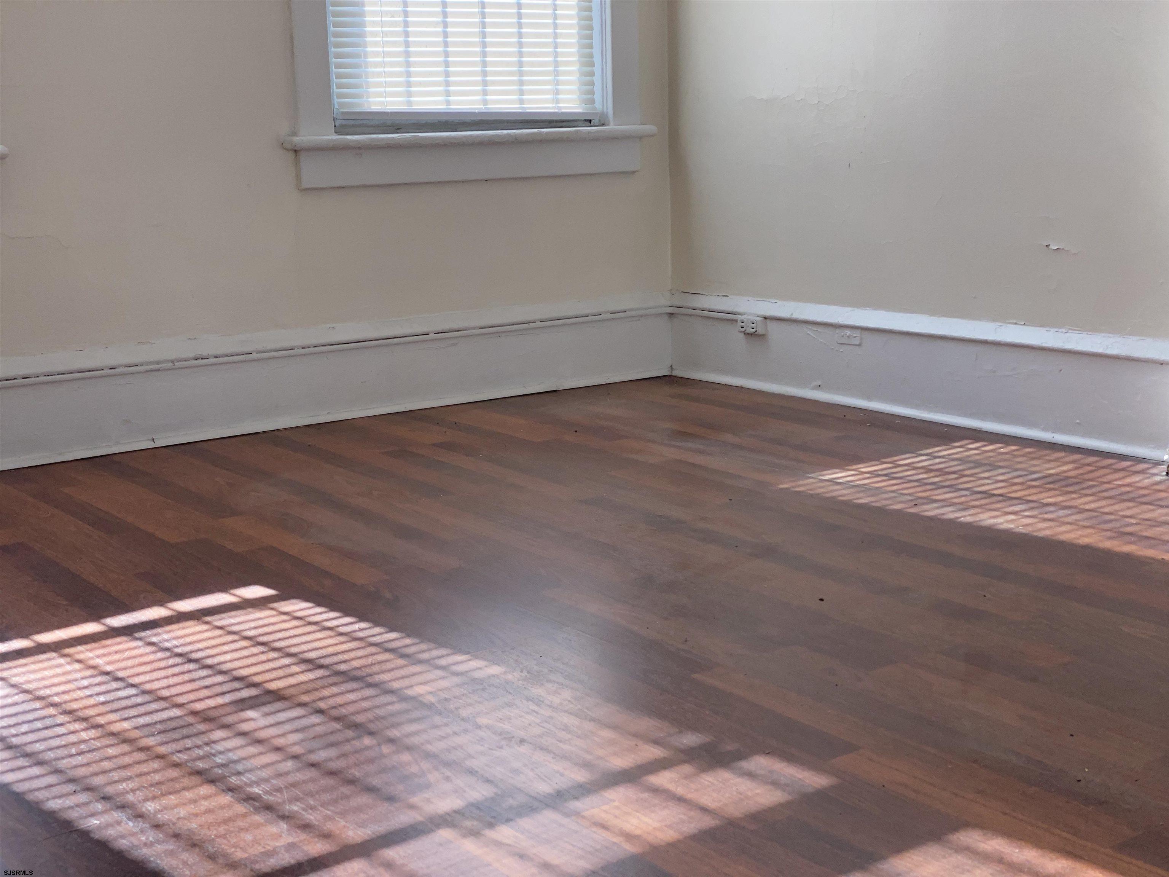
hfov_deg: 36.8
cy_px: 438
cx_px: 584
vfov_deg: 28.0
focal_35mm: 52
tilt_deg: -10.5
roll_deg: +1.2
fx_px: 1756
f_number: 2
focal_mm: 6
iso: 20
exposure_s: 1/372
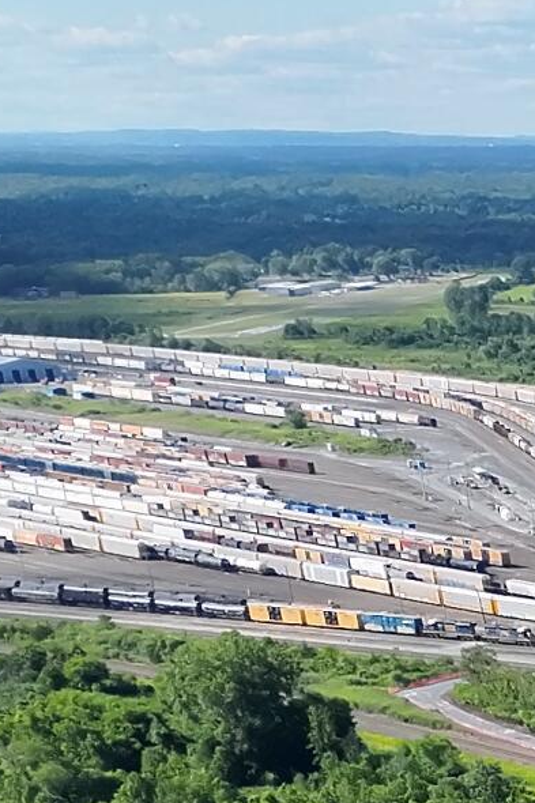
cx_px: 1631
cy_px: 1518
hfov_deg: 8.8
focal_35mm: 127
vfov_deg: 14.0
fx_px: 2832
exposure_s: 1/3200
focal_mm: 6.72
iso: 180
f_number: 1.7
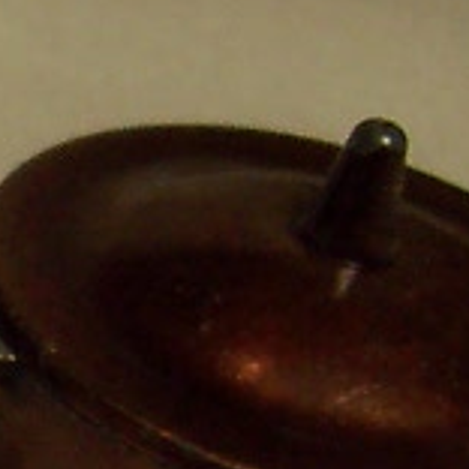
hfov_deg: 6.5
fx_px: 3863
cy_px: 842
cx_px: -767
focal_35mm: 252
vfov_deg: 6.8
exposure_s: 1/125
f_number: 2.8
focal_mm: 5.6
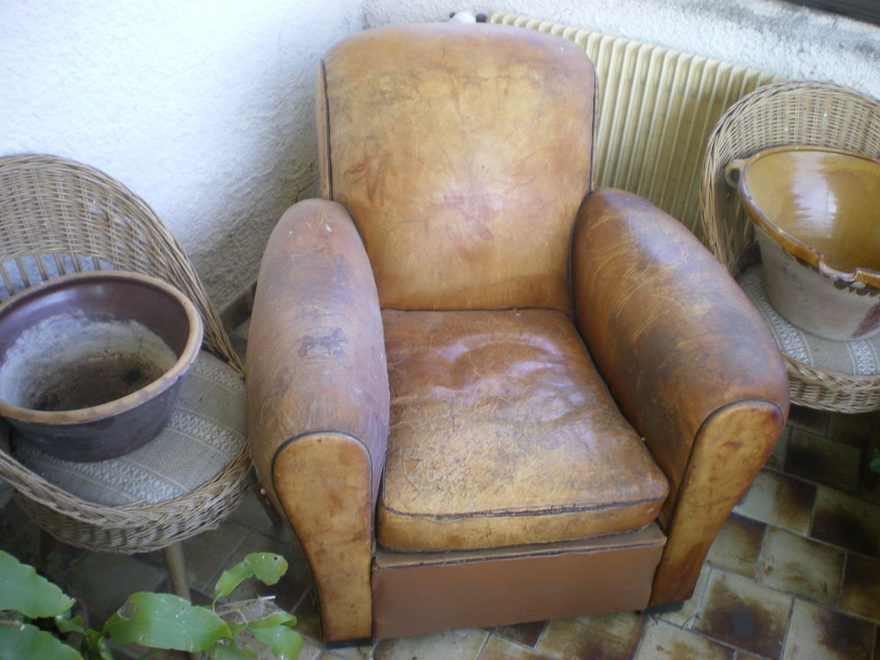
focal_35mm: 36
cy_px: 330
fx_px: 915
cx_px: 440
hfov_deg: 51.4
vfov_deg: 39.7
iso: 100
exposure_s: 1/50
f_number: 3.1
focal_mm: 6.3
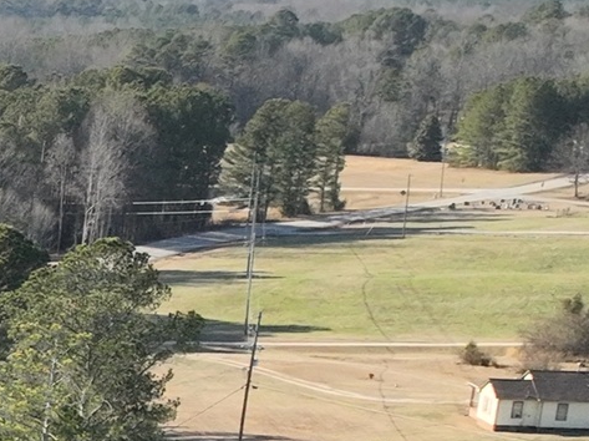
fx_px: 2652
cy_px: 865
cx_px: -821
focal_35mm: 156
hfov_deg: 10.8
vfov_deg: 9.0
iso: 400
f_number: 2.8
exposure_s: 1/400
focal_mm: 12.29
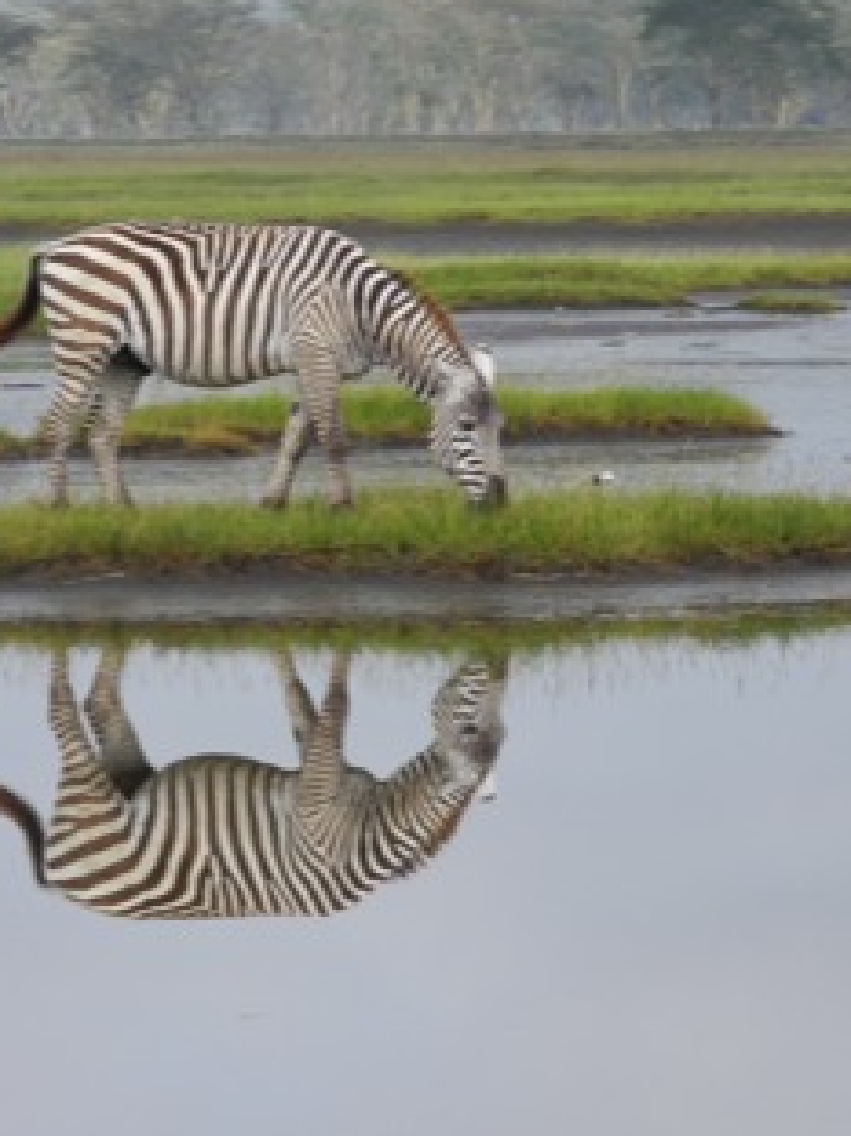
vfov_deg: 6.6
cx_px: 215
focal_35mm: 300
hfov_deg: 4.9
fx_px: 9840
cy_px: 500
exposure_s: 1/296
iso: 100
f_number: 5.6
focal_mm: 42.6
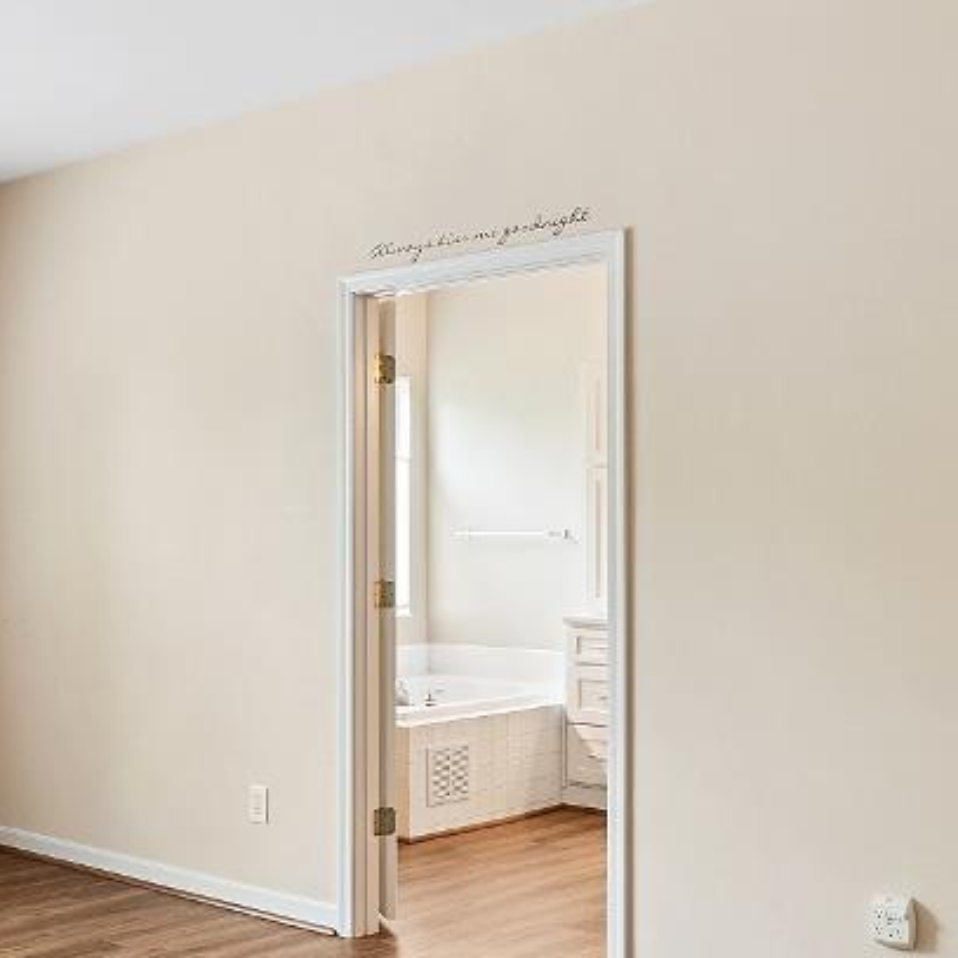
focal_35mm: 47
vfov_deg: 36.1
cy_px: 497
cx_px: 200
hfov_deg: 35.0
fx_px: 1472
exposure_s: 1/5
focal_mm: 10
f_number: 6.3
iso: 400
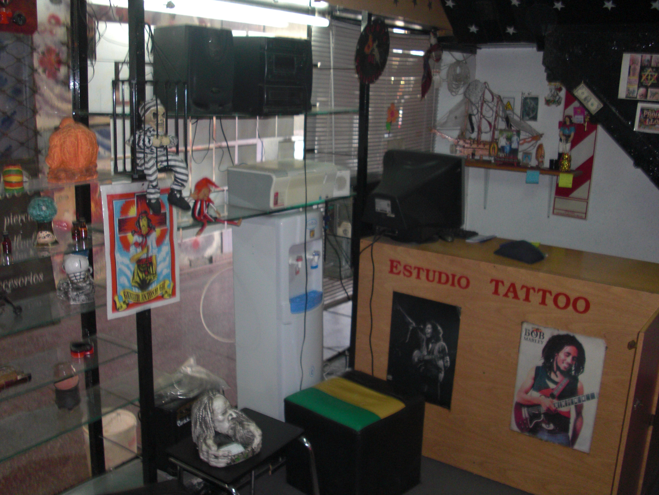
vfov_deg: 39.7
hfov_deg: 51.4
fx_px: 685
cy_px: 248
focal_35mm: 36
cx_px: 330
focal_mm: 6.3
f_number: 2.8
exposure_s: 1/30
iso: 200
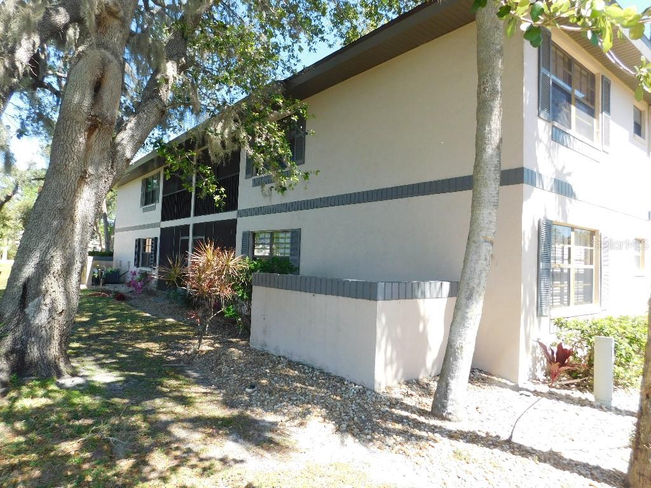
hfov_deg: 73.9
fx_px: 433
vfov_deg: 58.9
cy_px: 244
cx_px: 326
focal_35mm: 23
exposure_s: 1/400
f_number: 3
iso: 125
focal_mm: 4
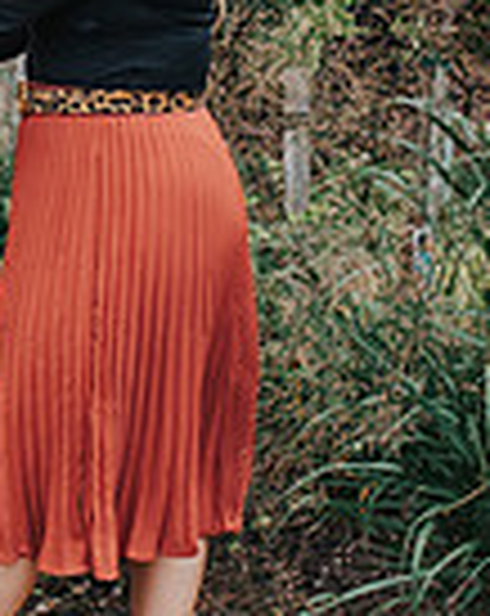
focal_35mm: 196
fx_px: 3565
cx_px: 45
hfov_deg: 7.8
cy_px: 137
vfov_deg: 9.9
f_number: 1.8
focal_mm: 35
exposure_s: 1/800
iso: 800
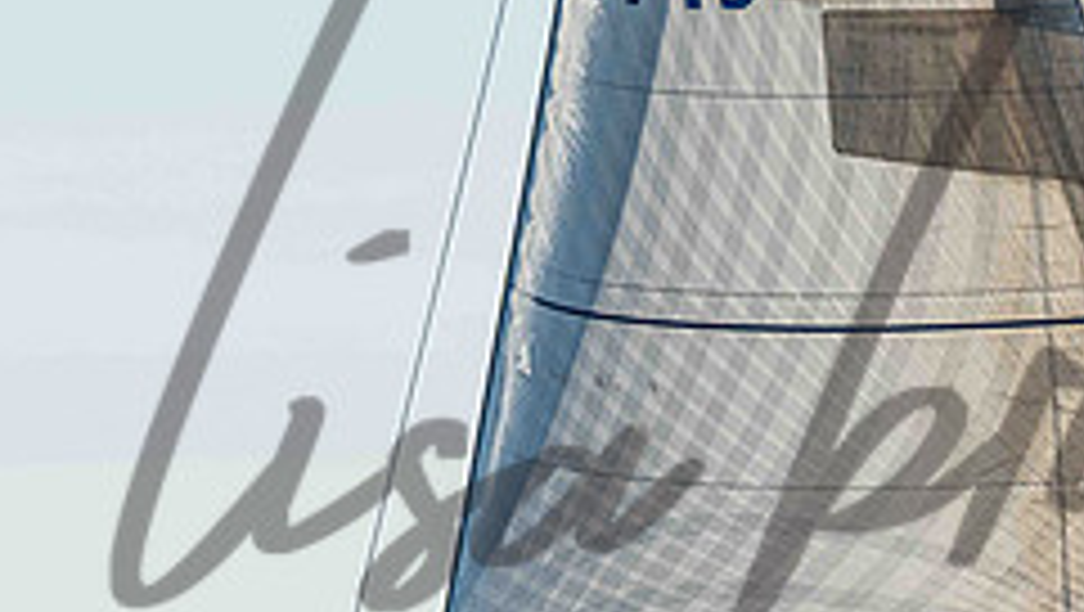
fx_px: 9263
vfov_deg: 3.8
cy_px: 228
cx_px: 1397
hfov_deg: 6.6
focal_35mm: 322
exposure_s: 1/2000
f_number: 8
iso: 400
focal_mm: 105
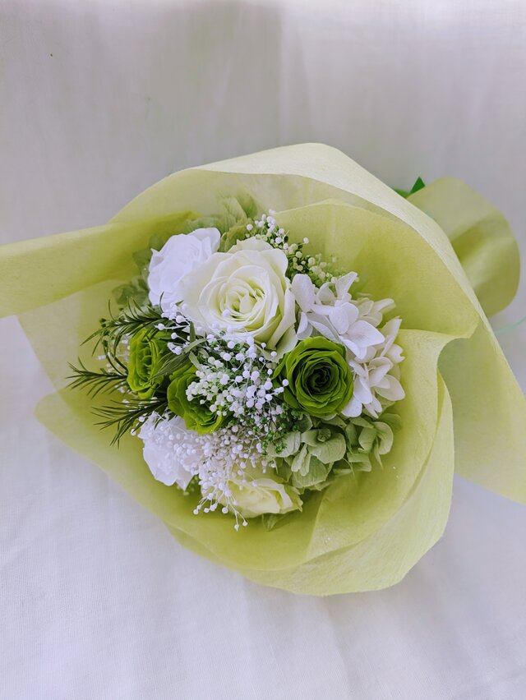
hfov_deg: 54.9
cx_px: 263
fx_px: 506
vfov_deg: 69.4
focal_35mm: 25
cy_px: 350
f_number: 1.89
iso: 189
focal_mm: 5.43
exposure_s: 1/120
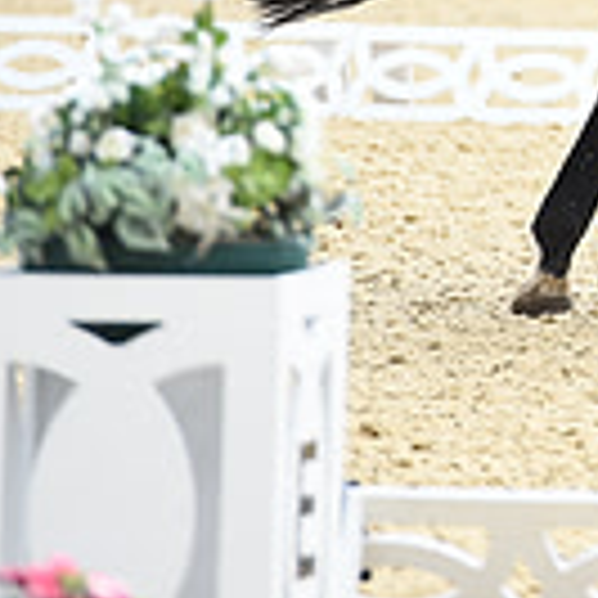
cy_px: -256
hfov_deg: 2.3
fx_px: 14522
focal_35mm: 743
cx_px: 1214
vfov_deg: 2.4
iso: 450
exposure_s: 1/1250
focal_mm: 200
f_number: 4.5
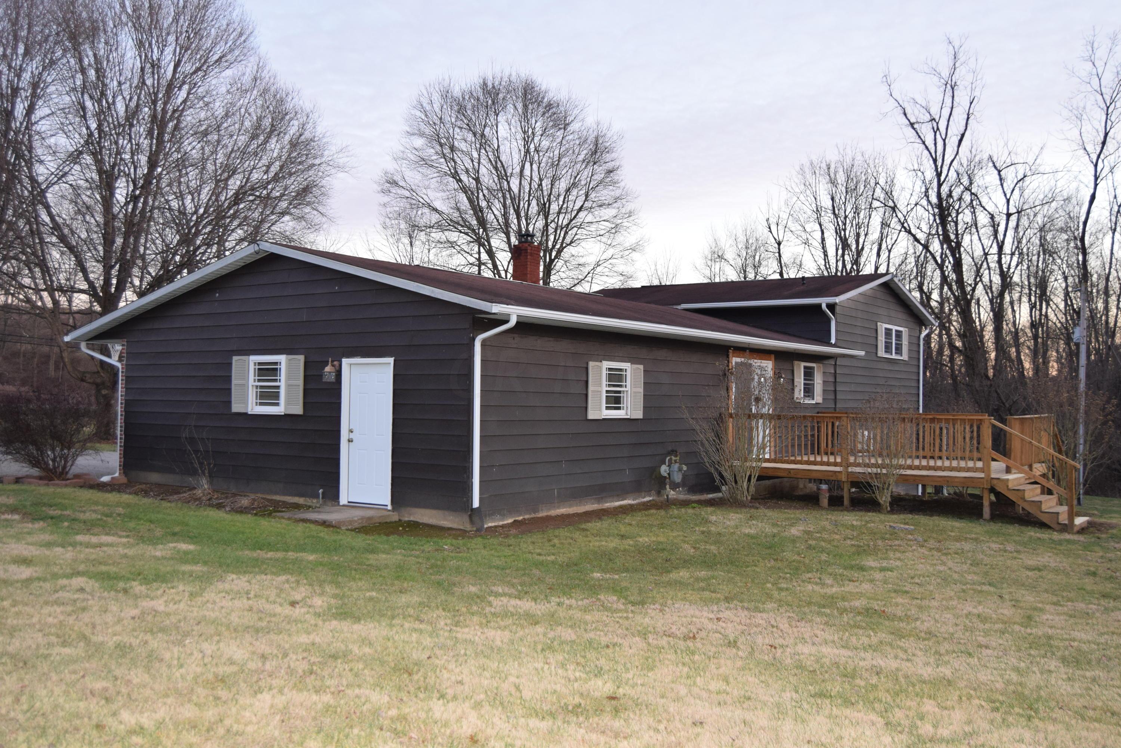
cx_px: 560
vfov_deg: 38.4
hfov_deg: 55.1
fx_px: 1074
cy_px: 374
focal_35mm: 34
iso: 800
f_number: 5
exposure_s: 1/100
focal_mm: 23
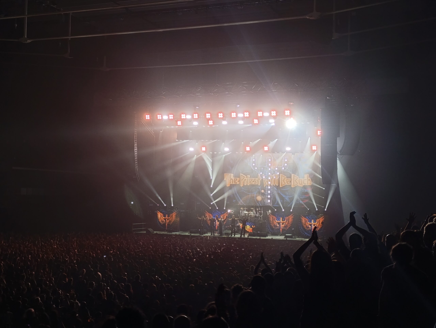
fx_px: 605
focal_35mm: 48
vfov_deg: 30.3
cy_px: 164
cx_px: 218
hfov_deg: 39.6
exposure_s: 1/188
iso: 50
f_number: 1.6
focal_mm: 6.14
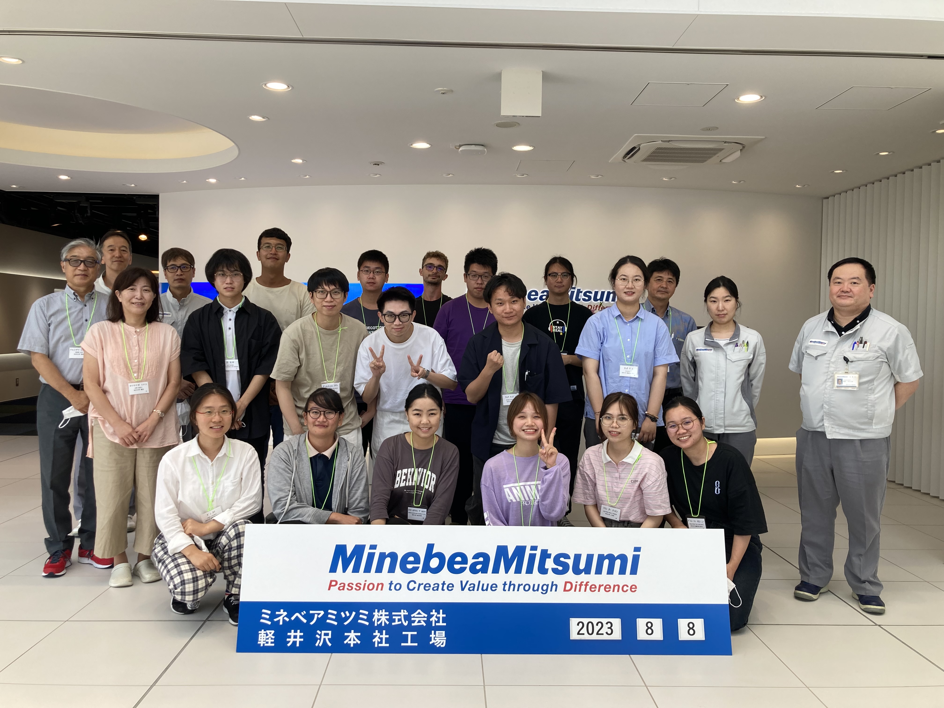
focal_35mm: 28
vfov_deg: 49.7
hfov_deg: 63.4
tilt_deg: -1.8
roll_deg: -1.5
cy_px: 354
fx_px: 764
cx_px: 472
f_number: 1.8
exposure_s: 1/143
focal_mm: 3.99
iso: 20
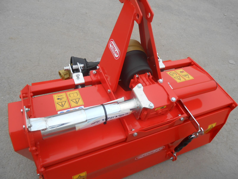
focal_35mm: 26
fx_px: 179
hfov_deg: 67.3
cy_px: 90
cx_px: 119
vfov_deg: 53.1
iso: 80
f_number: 3.5
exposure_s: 1/320
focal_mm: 4.6
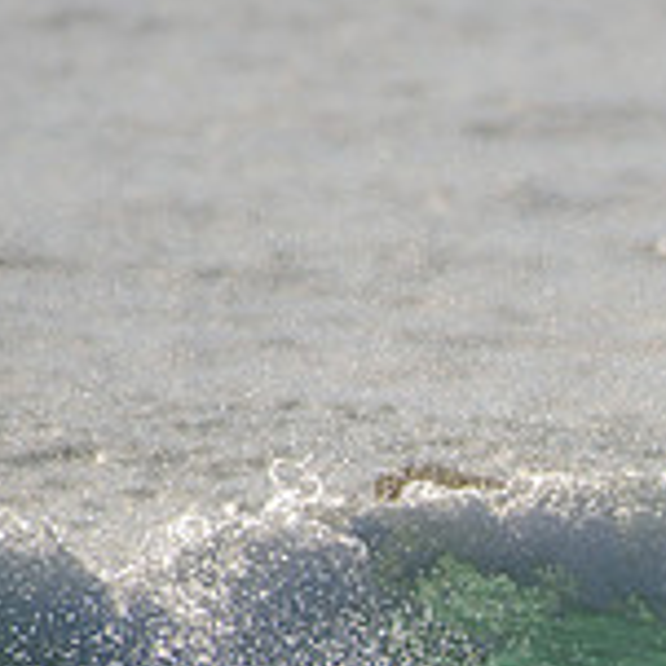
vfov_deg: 0.9
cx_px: 928
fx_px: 43534
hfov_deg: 0.9
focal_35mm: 2000
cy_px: 792
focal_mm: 500
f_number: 5.6
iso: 64
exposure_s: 1/2000
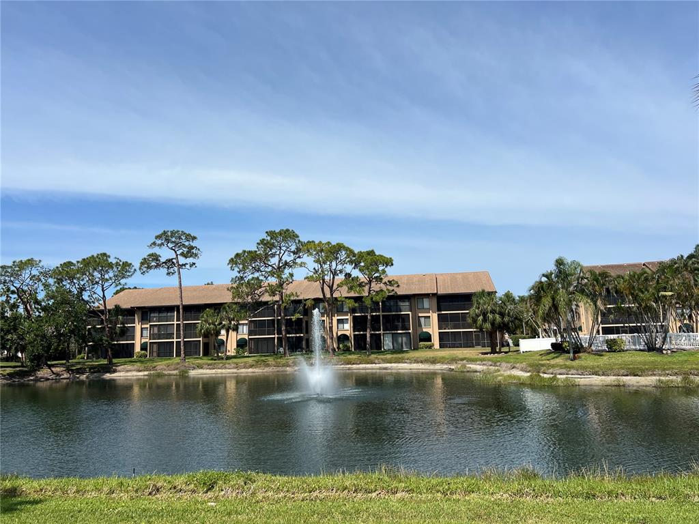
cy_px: 262
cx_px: 350
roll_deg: +2.0
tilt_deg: +7.7
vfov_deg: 53.1
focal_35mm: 26
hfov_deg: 67.3
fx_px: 525
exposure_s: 1/6993
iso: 50
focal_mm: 5.7
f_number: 1.5
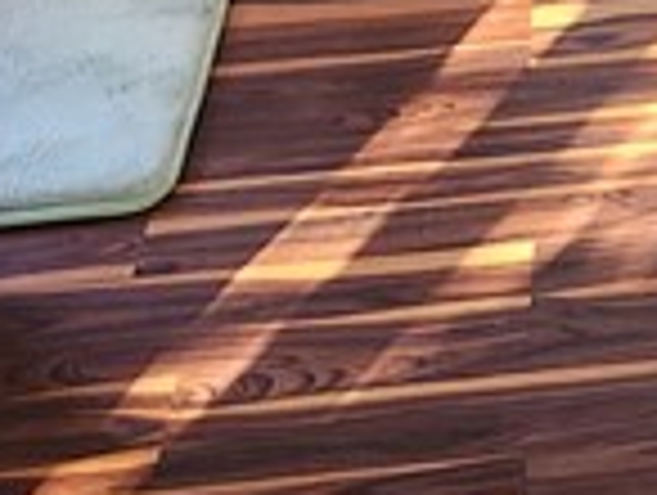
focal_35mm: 161
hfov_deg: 11.6
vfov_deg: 7.6
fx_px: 3061
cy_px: -1174
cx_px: 1035
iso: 250
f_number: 1.8
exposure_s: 1/100
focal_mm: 5.4
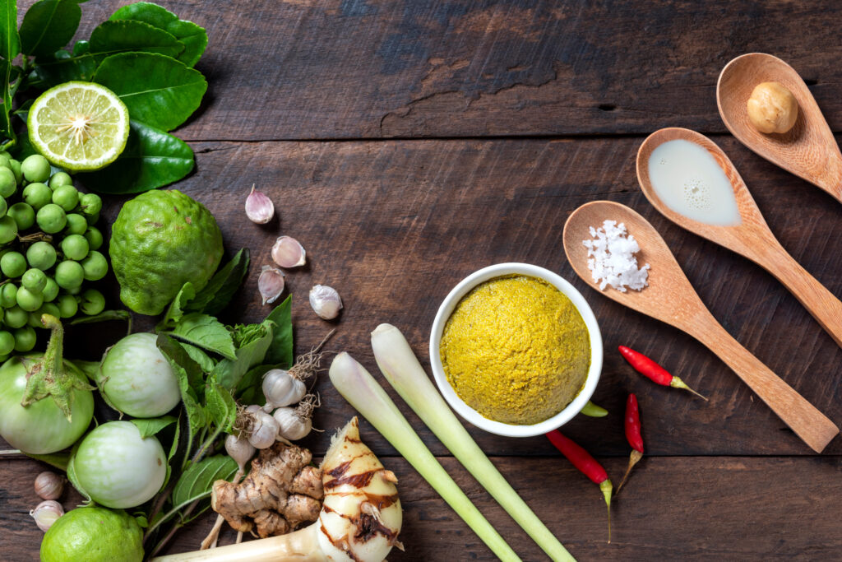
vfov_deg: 22.6
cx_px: 421
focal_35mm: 60
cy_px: 281
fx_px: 1403
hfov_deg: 33.4
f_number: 9
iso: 100
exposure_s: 1/100
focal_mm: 60
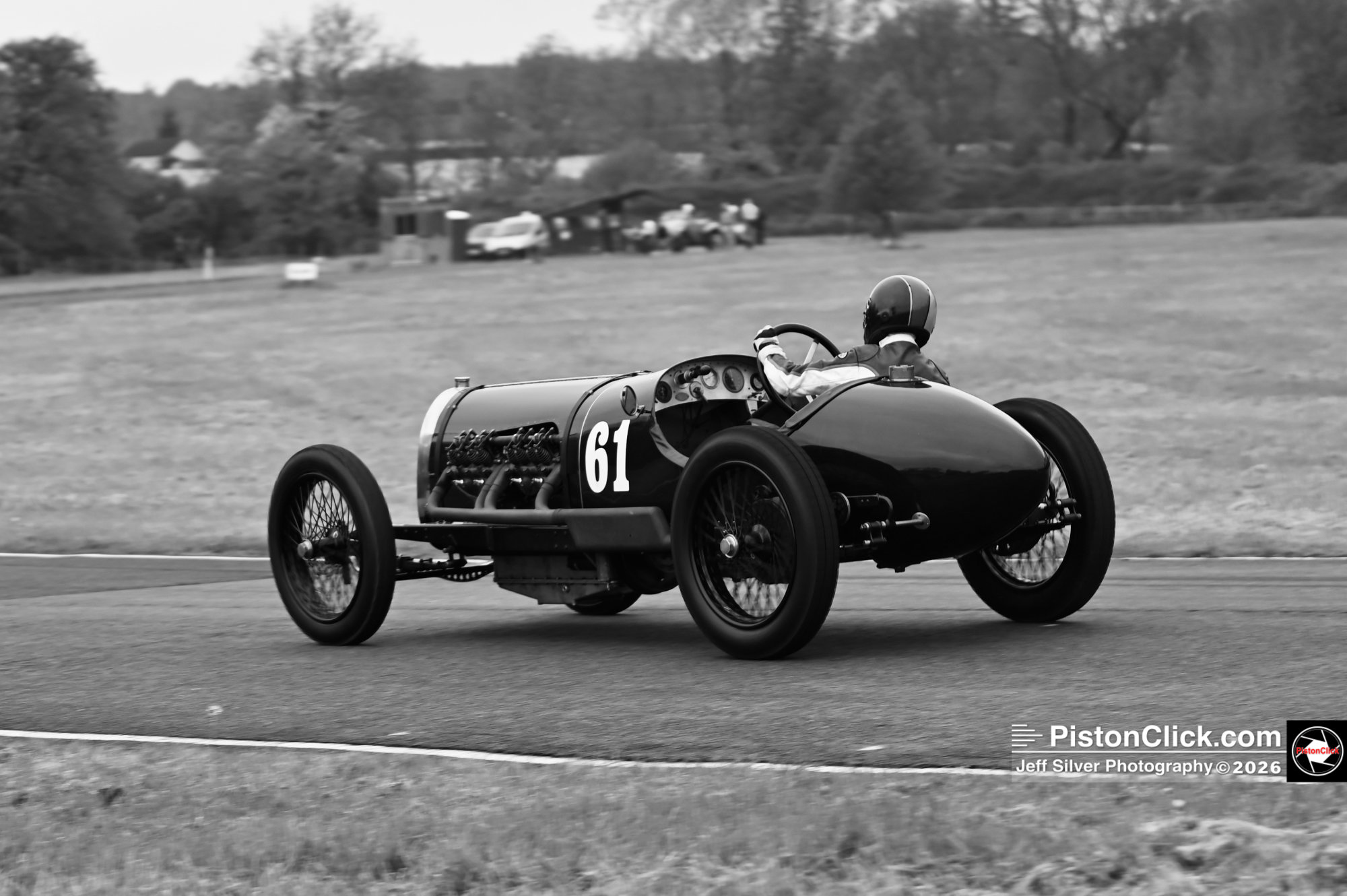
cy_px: 448
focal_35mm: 70
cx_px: 674
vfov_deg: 19.4
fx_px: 2617
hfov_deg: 28.9
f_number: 2.8
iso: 125
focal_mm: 70
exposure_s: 1/500
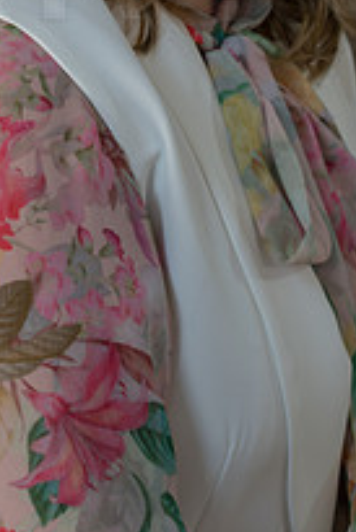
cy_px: -36
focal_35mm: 228
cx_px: 218
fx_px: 3376
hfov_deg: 6.0
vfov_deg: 9.0
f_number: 4.5
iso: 400
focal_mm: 104
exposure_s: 1/100
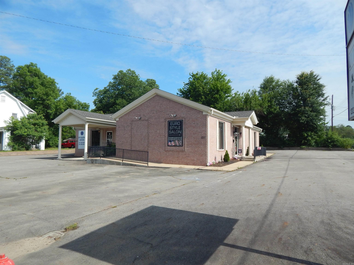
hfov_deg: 73.9
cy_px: 132
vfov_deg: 58.9
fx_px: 235
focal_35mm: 23
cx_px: 177
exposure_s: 1/500
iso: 125
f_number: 6
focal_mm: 4
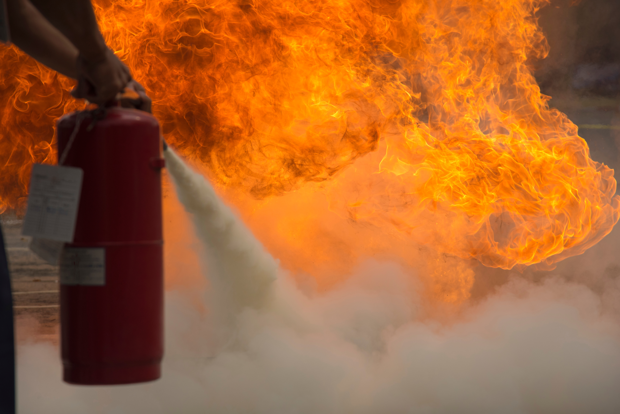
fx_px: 2067
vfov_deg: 11.4
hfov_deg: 17.1
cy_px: 207
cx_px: 310
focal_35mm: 120
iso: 400
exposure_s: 1/4000
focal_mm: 120
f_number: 5.6
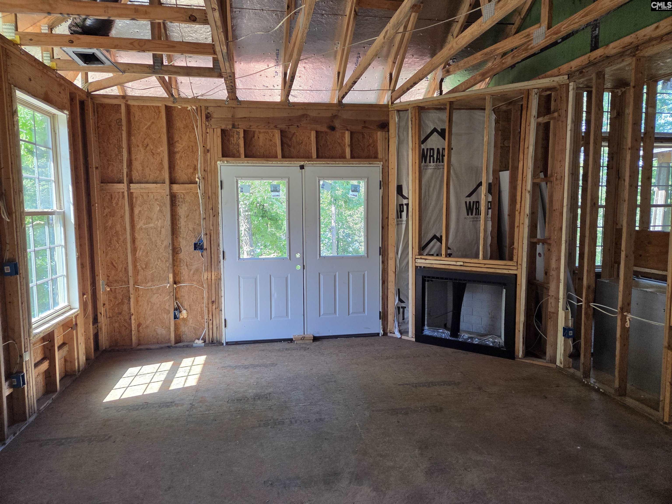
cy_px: 252
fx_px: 446
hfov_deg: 73.9
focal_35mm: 23
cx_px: 336
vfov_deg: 58.9
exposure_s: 1/180
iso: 160
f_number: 1.8
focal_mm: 5.4
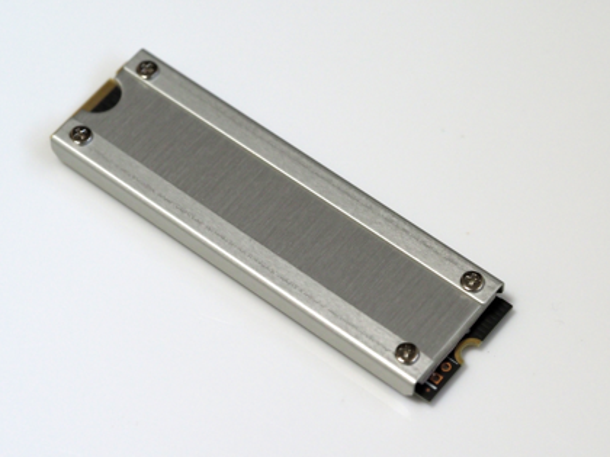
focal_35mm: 120
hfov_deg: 16.4
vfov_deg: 12.3
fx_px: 2115
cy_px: 228
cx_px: 305
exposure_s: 1/125
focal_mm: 60
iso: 1600
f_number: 5
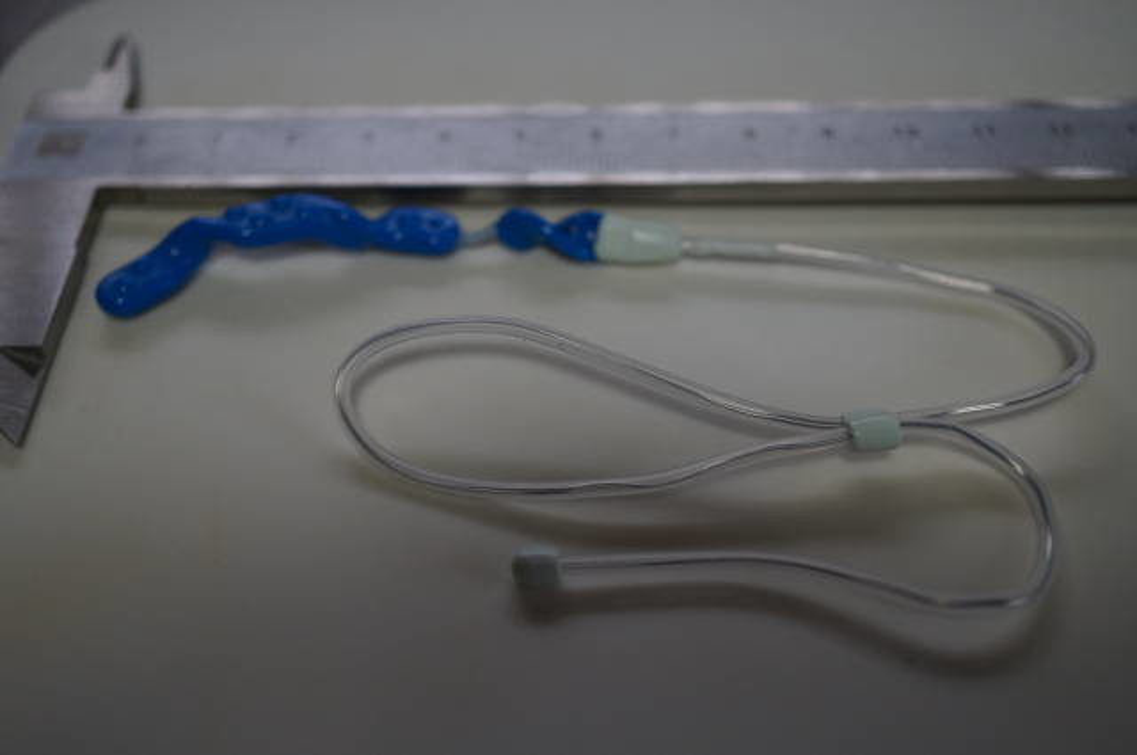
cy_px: 378
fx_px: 1419
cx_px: 568
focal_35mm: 45
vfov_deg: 29.8
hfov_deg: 43.7
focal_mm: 30
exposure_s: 1/160
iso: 1000
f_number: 4
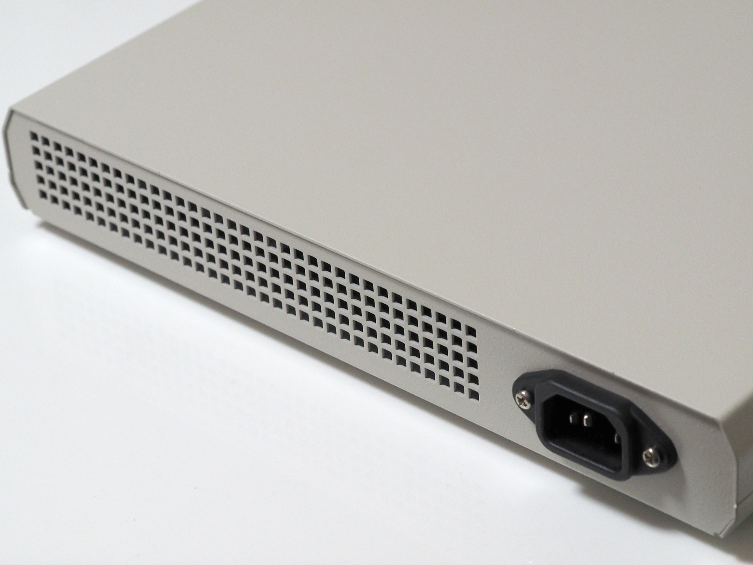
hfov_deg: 16.4
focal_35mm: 120
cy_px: 282
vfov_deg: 12.3
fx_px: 2610
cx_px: 376
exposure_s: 1/60
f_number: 5.6
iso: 1600
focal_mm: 60
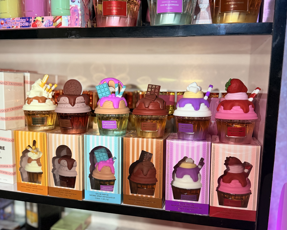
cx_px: 141
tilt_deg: -6.3
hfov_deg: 55.7
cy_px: 125
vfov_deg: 45.7
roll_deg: -2.2
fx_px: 272
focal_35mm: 32
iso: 500
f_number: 1.78
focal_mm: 6.76
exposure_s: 1/50
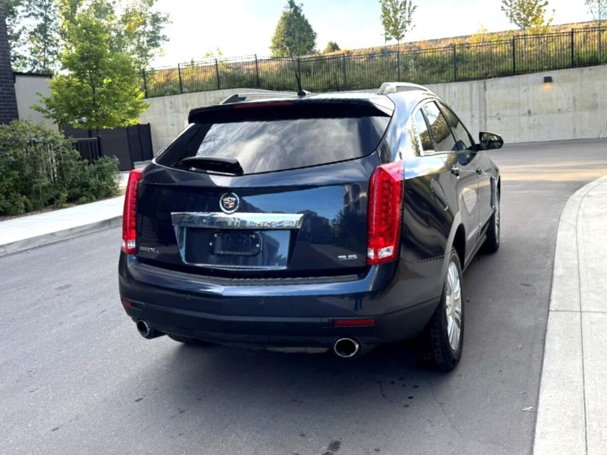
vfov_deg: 56.8
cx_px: 304
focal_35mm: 24
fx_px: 421
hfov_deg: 71.6
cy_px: 228
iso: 80
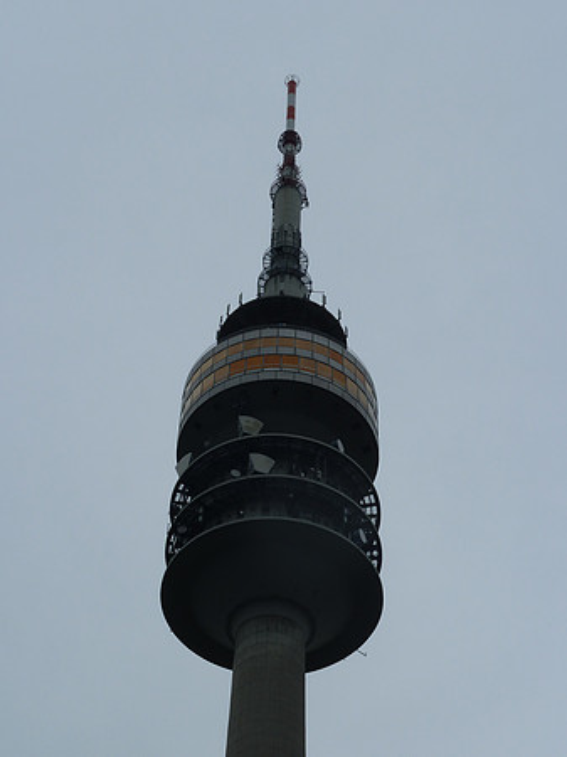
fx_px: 1705
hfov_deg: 18.9
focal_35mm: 78
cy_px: 378
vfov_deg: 25.0
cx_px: 284
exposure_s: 1/800
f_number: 5.6
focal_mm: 12.8
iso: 80
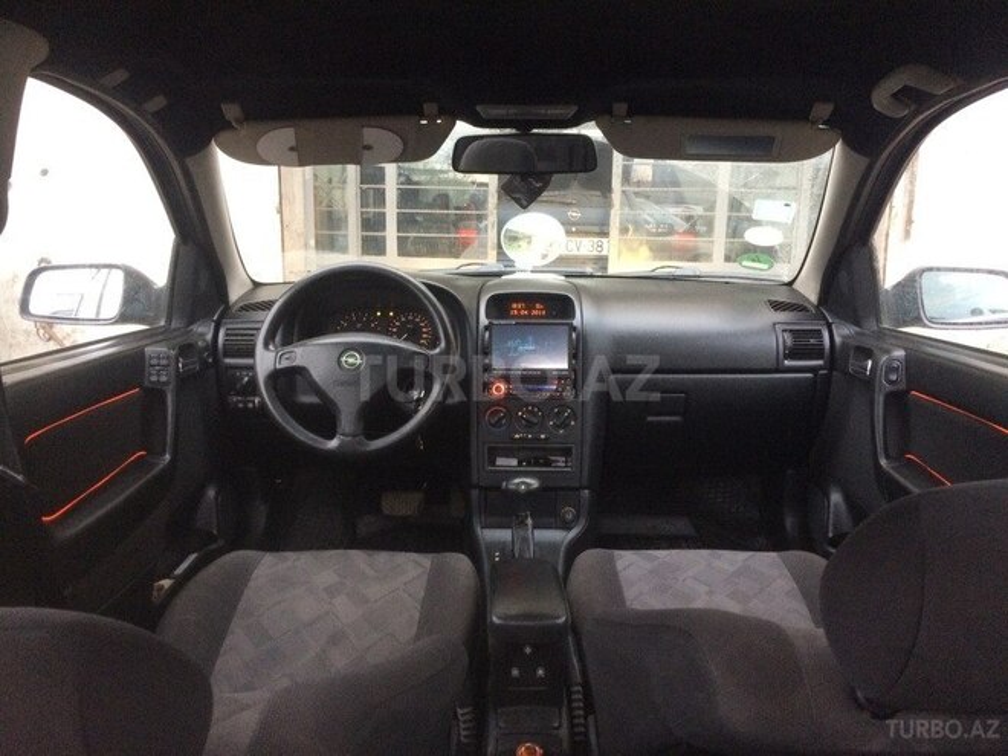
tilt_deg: -13.5
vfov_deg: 48.2
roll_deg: +0.3
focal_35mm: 29
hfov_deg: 61.7
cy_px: 378
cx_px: 504
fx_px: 844
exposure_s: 1/25
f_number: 2.2
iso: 250
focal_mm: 4.15
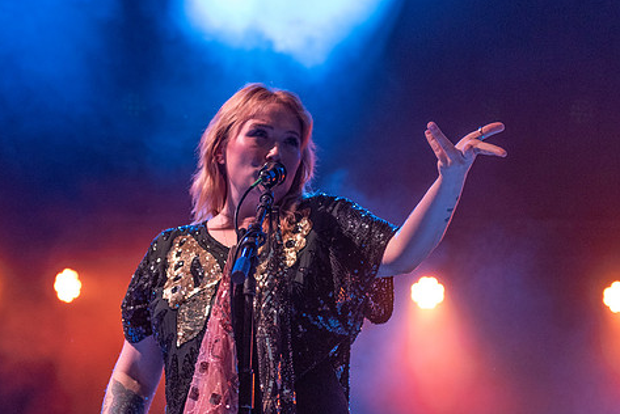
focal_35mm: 90
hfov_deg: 22.6
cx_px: 278
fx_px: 1551
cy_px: 200
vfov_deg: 15.2
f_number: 3.2
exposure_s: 1/320
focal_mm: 66
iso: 2500
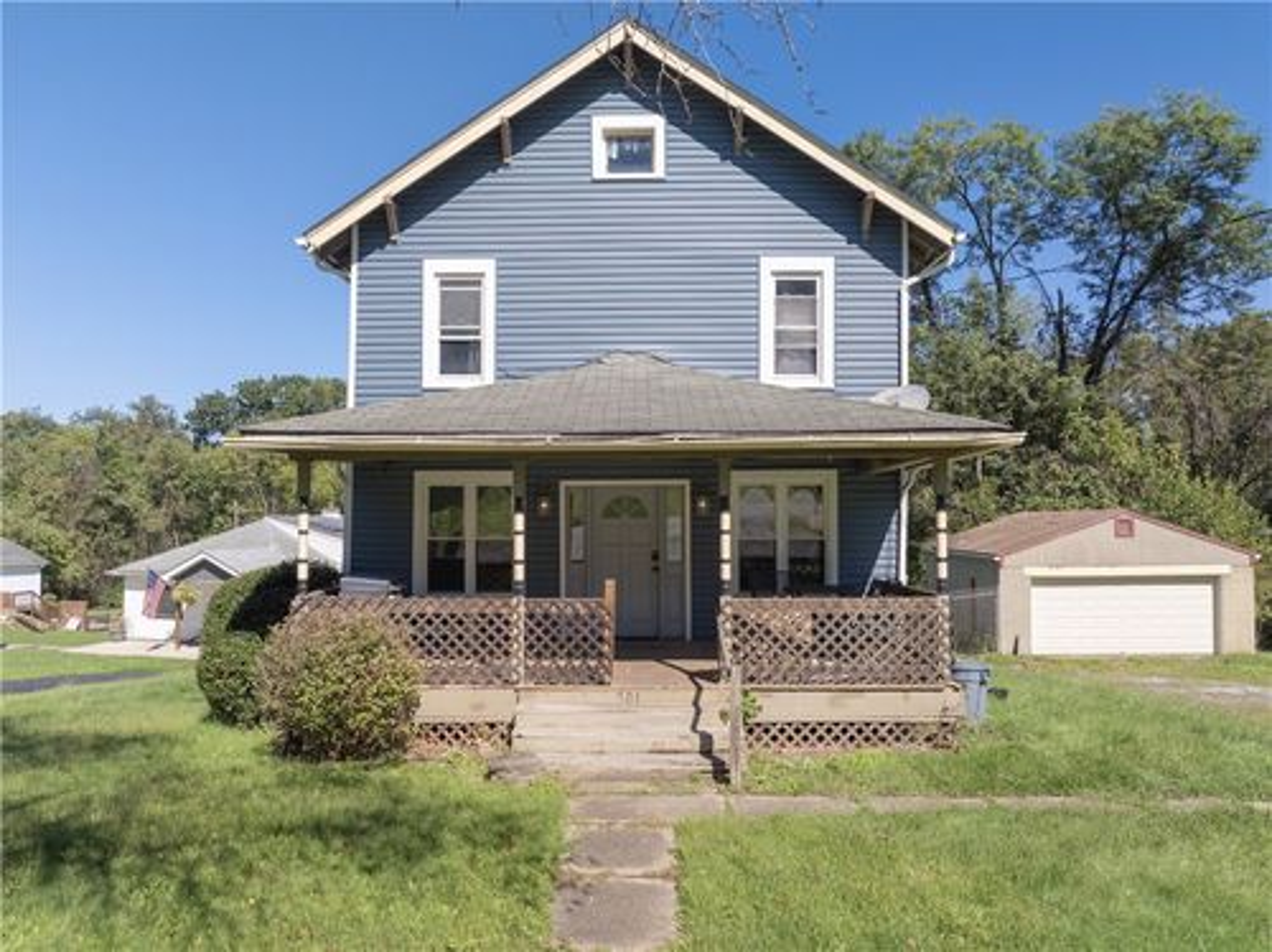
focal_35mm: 24
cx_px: 636
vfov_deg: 56.7
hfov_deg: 71.6
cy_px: 476
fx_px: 881
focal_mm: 12.29
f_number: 3.5
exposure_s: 1/240
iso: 200
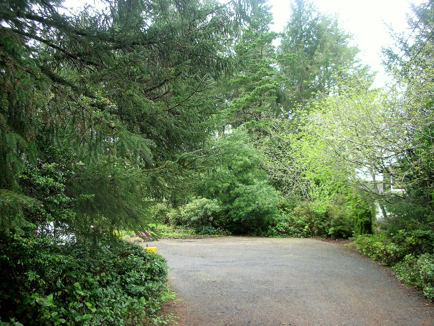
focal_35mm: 35
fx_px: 439
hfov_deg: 52.6
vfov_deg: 40.7
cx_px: 217
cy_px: 163
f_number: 3
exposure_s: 1/55.5
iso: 50
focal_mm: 5.8
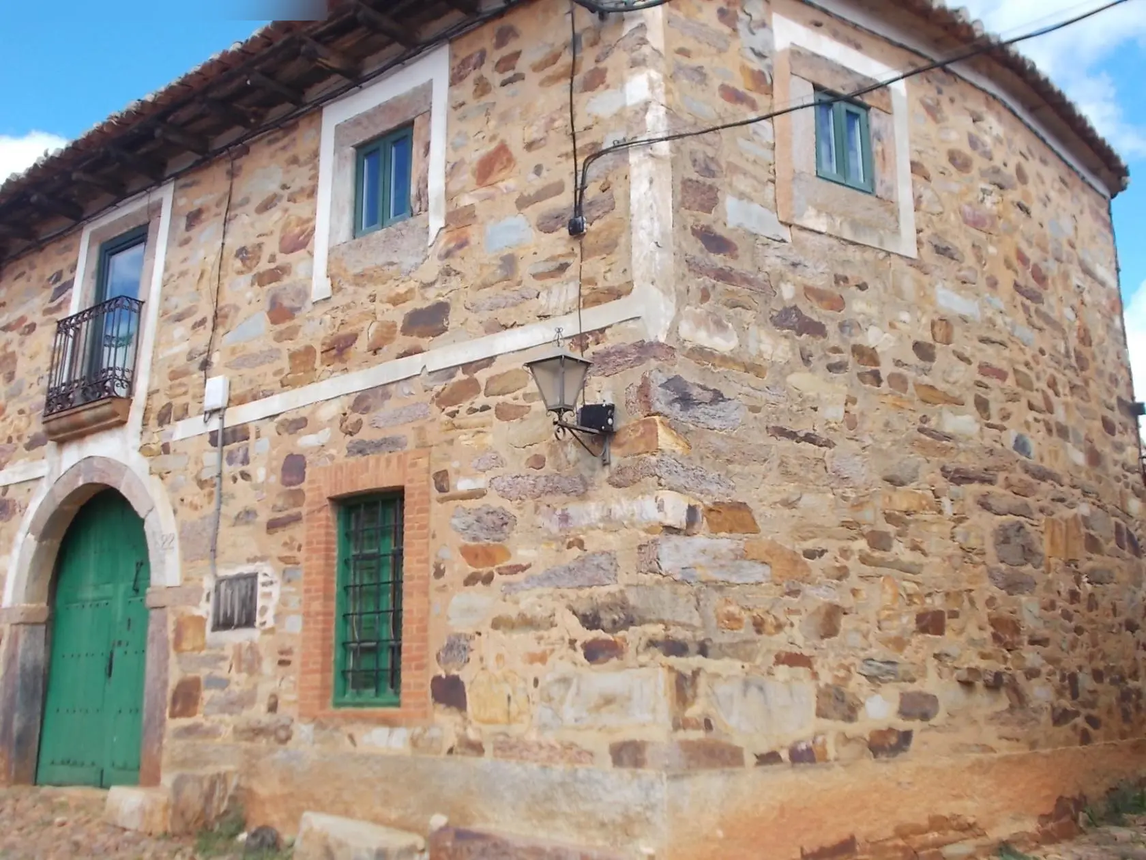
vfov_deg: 41.8
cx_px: 573
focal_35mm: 34
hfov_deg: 54.0
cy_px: 430
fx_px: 1126
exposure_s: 1/320
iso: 80
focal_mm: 6
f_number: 3.6
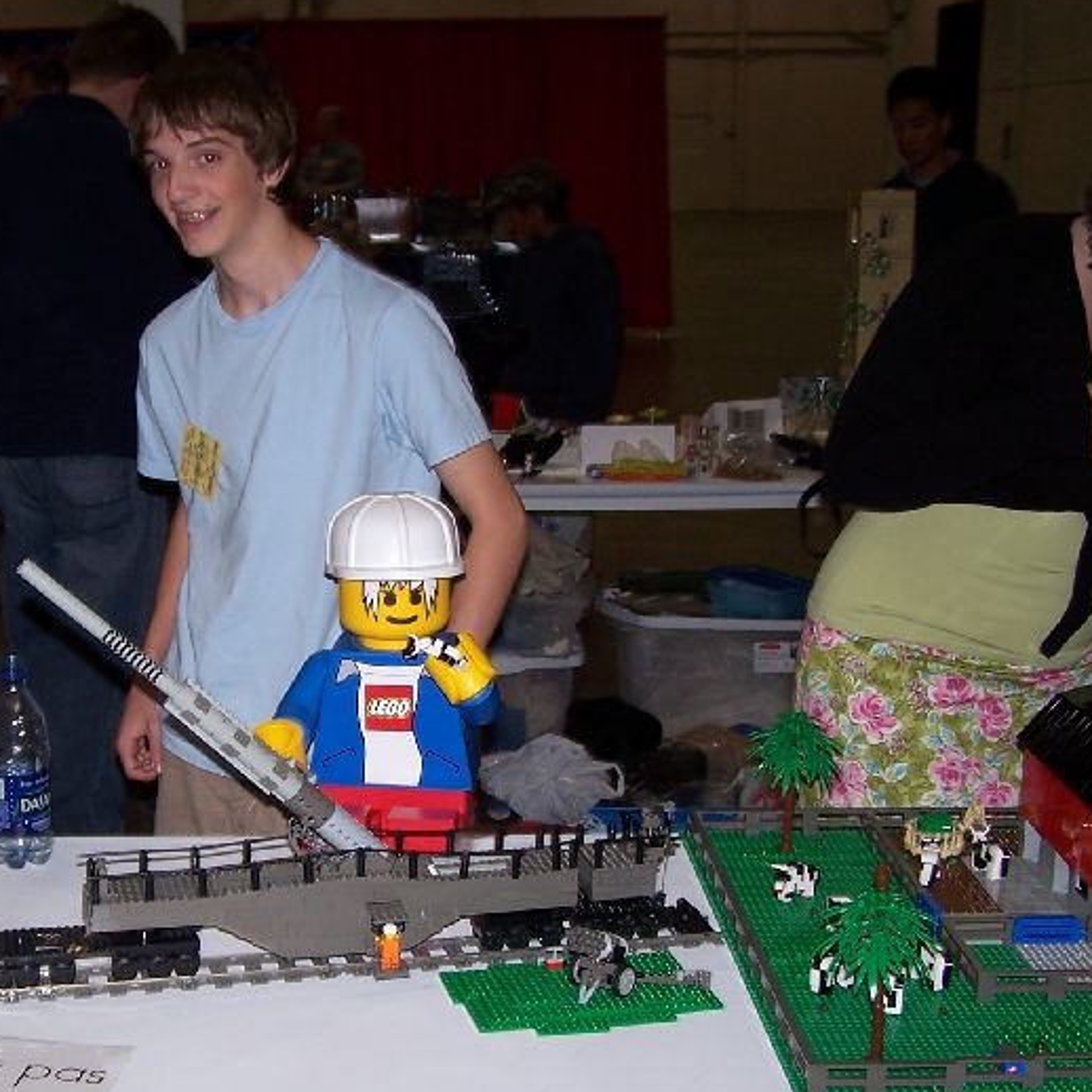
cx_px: 323
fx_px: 1999
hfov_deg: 30.2
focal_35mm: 56
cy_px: 654
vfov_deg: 30.5
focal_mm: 6.3
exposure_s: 1/60
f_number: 2.8
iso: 80
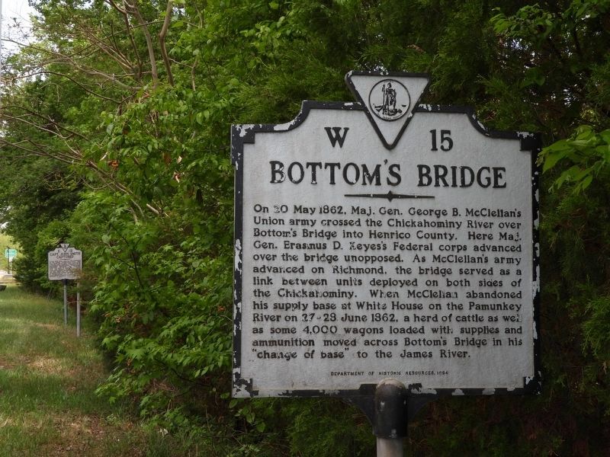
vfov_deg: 30.9
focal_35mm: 47
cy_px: 228
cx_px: 305
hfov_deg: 40.4
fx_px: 828
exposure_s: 1/320
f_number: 3.2
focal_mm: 8.5
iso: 100
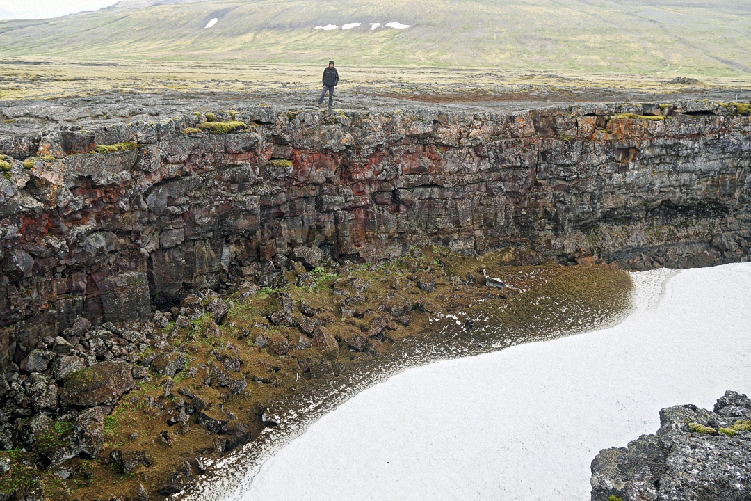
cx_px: 376
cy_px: 250
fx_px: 688
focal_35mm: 33
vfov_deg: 40.0
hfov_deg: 57.2
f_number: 4
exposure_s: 1/160
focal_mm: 22
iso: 100
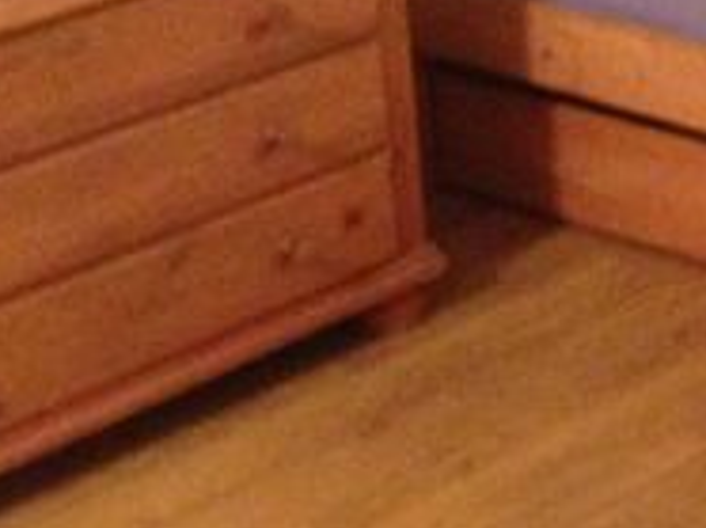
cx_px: 1013
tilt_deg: -14.3
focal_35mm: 142
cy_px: -247
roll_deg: +2.5
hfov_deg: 13.2
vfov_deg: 10.1
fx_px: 2892
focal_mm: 4.12
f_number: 2.4
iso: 500
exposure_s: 1/15
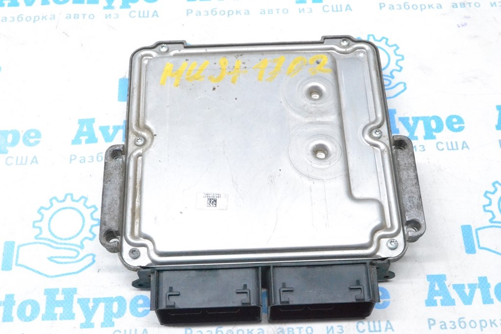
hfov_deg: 37.8
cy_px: 167
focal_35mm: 52
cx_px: 250
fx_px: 731
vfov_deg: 25.8
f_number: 9
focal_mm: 35
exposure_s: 1/160
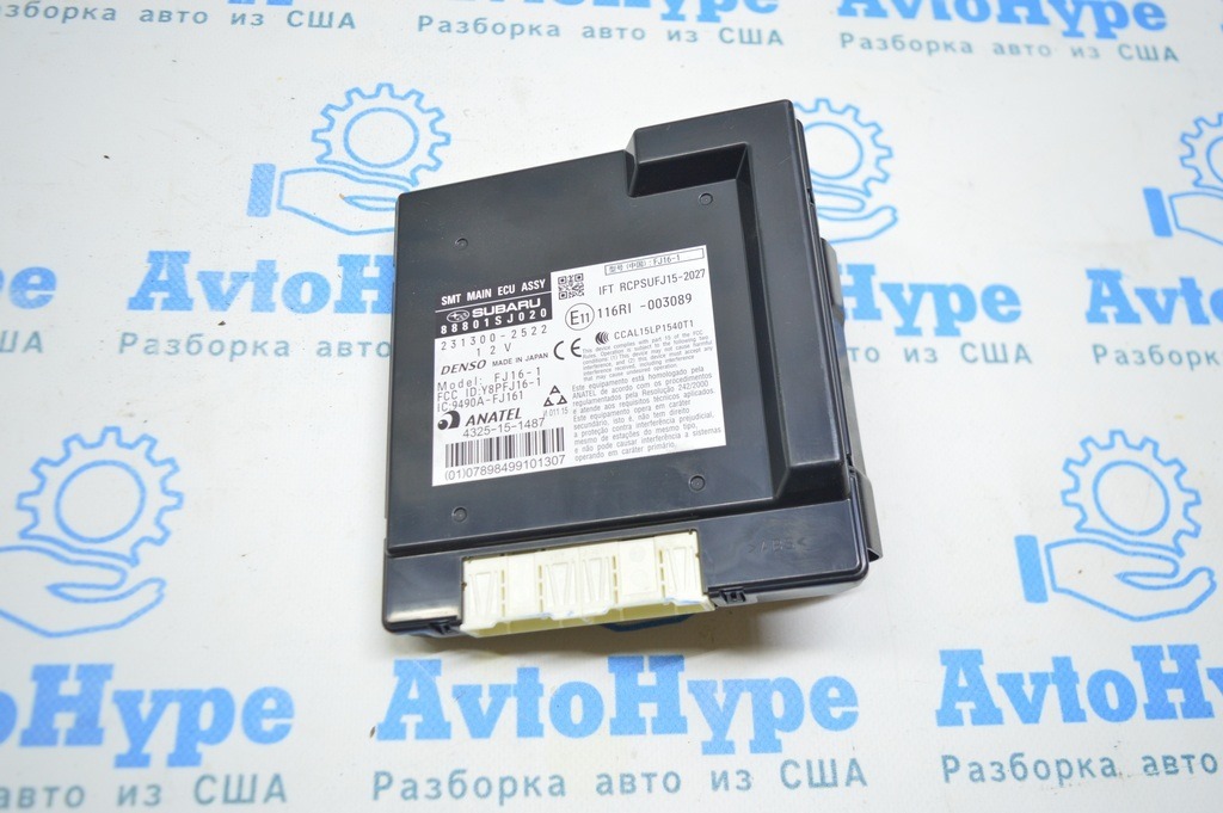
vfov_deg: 41.6
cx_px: 612
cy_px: 406
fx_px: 1069
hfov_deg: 59.5
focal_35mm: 32
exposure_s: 1/40
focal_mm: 21
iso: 400
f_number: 3.8
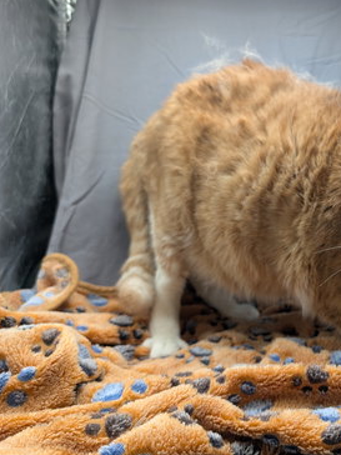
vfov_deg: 55.3
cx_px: 290
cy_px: 221
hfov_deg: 40.5
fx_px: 433
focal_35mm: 33
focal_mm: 6.9
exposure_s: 1/618
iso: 263
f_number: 1.68
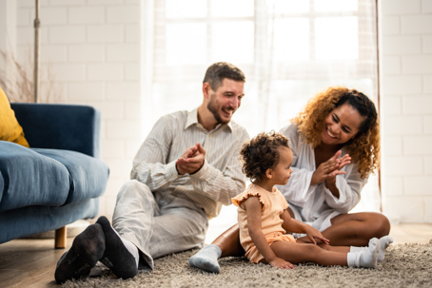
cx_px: 224
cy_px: 141
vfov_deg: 24.6
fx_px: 660
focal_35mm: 55
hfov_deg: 36.2
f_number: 1.4
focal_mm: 50
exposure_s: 1/1600
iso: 400
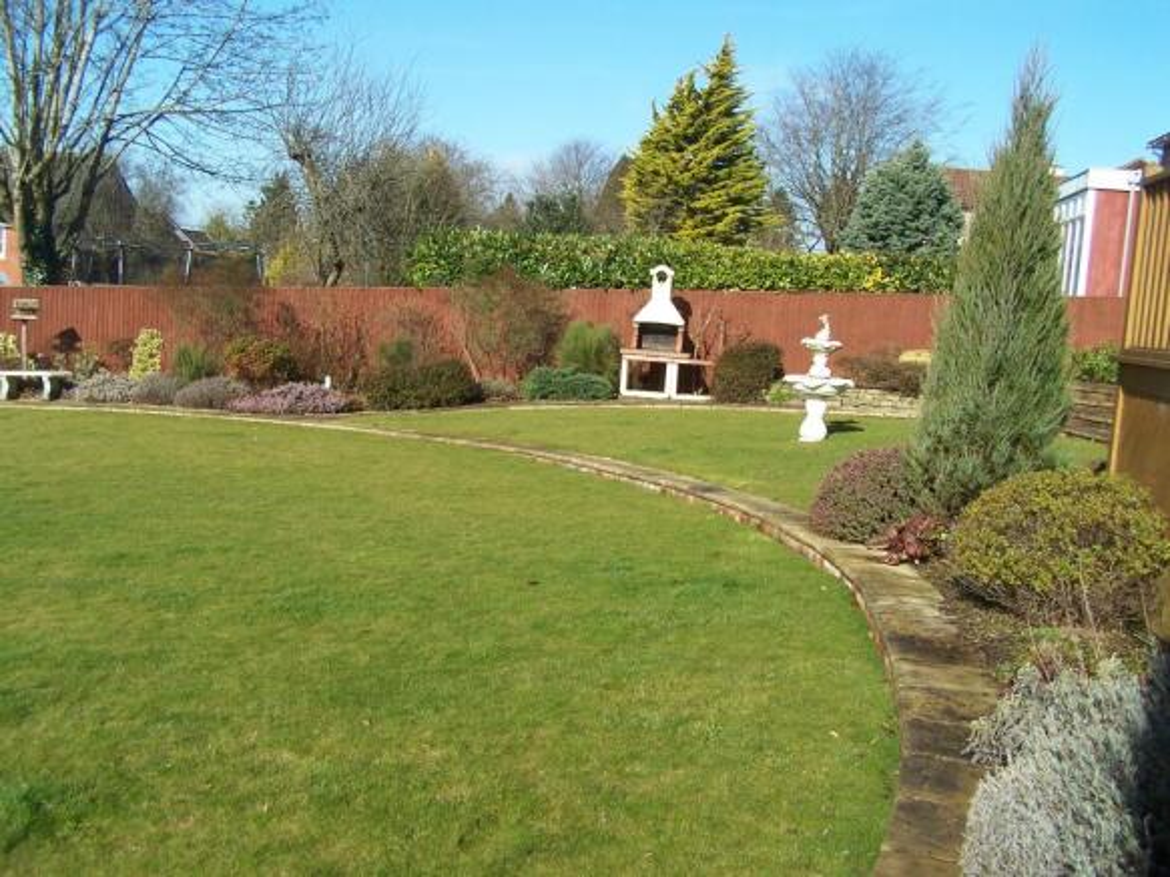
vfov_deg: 37.7
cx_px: 585
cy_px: 438
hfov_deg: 49.0
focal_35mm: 38
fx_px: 1284
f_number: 4
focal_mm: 6.3
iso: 80
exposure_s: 1/500
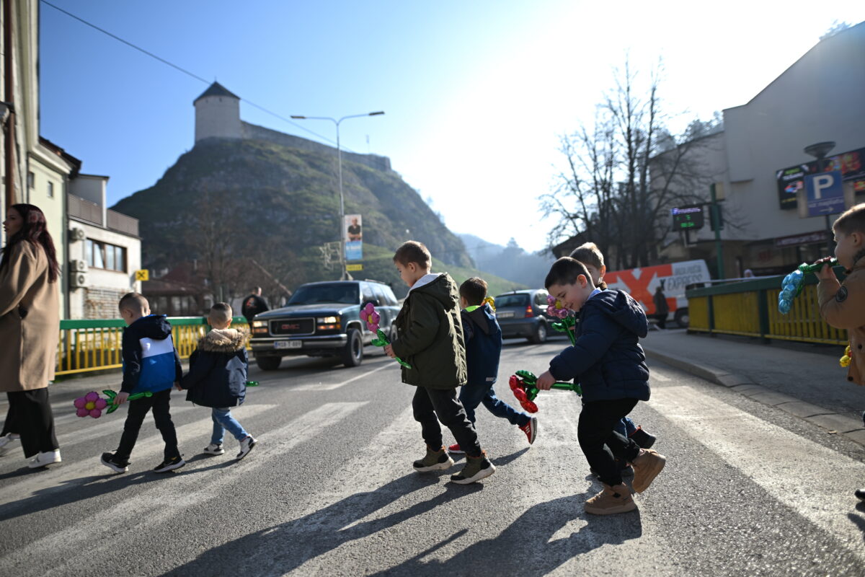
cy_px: 288
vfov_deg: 61.9
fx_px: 481
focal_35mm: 20
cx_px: 432
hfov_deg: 84.0
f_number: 1.4
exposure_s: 1/2500
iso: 50
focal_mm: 20
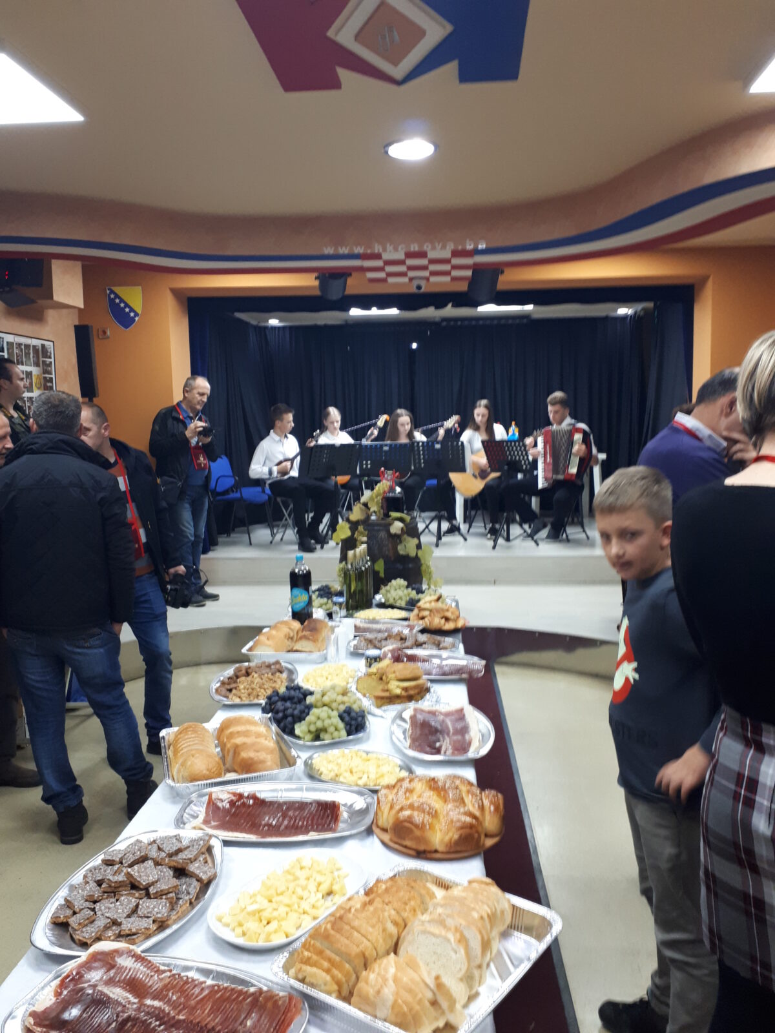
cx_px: 388
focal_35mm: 27
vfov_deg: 65.3
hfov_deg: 51.4
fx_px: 806
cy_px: 516
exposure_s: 1/33
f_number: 1.9
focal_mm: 3.6
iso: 160
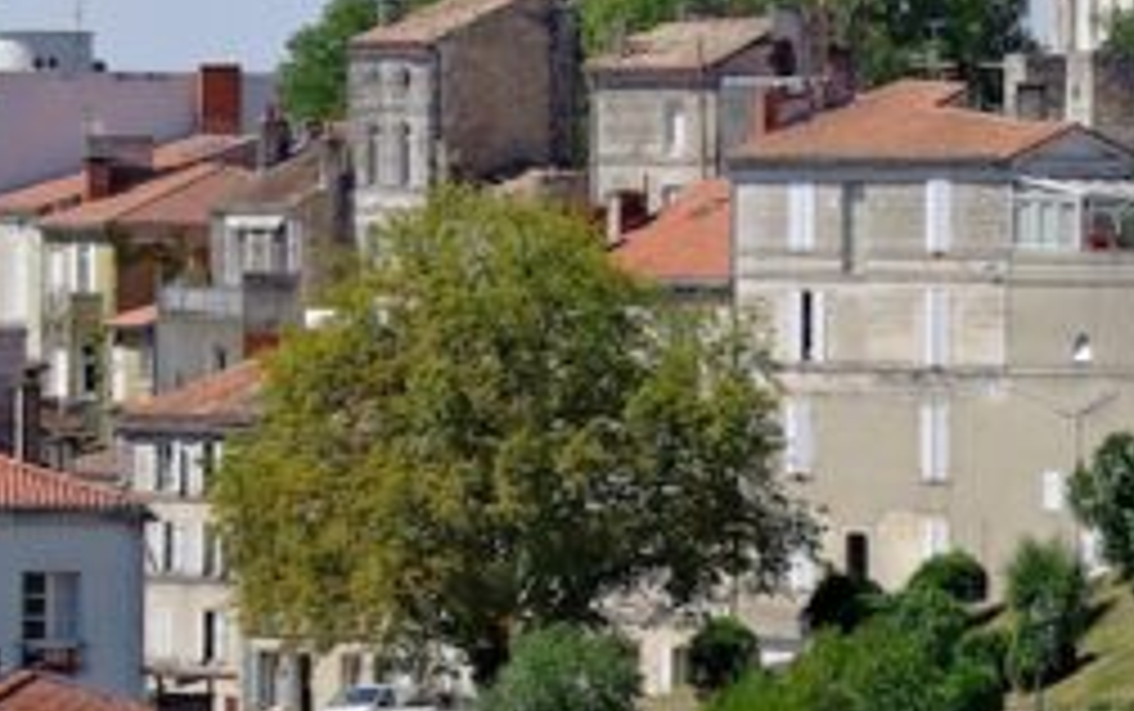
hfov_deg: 6.6
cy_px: 328
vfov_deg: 4.2
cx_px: 945
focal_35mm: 317
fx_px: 9806
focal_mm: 68
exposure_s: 1/350
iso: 200
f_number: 11
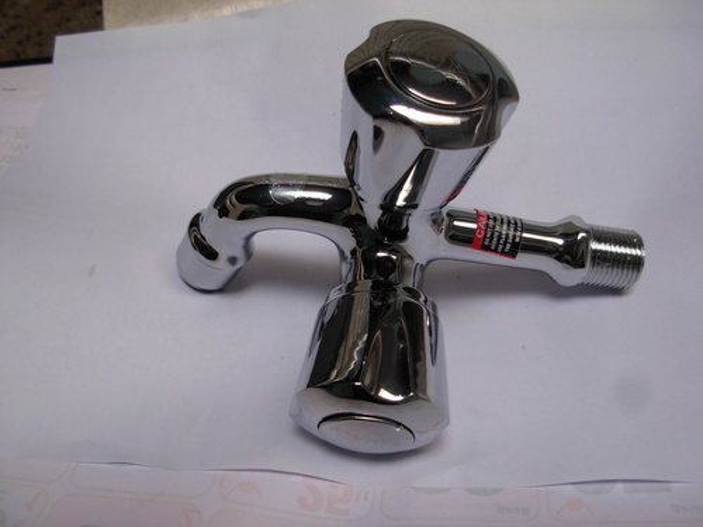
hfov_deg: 49.0
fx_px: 772
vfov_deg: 37.7
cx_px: 352
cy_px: 264
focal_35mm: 38
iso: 79
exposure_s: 1/124
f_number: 2.9
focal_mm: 6.3
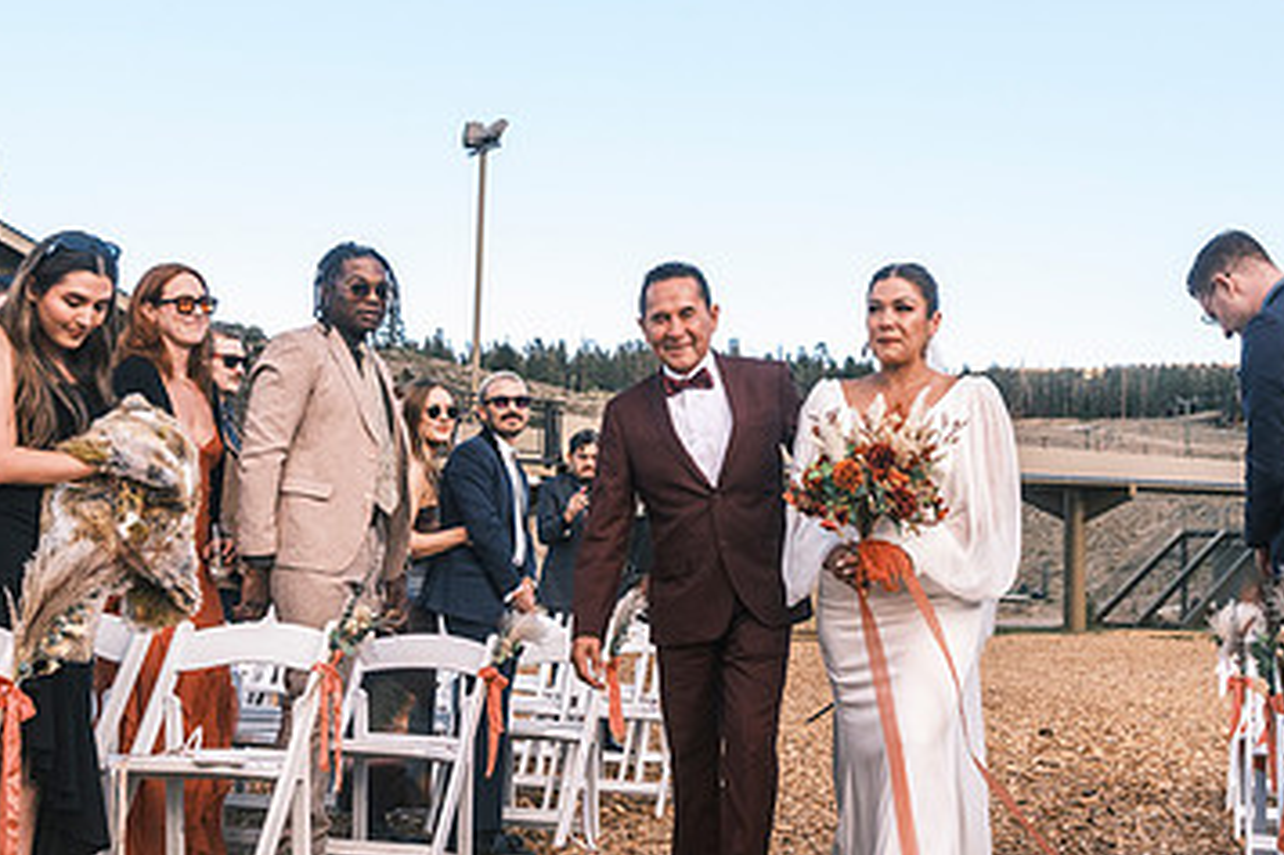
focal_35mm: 44
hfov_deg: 44.2
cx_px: 797
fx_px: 1569
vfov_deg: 30.5
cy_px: 431
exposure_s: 1/2700
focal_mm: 18
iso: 400
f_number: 2.8
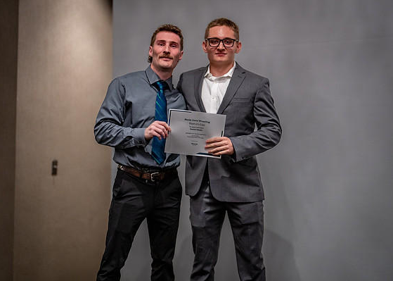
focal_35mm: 56
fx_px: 625
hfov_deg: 34.9
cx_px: 190
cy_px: 139
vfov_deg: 25.3
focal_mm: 50
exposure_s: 1/400
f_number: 1.2
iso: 1250
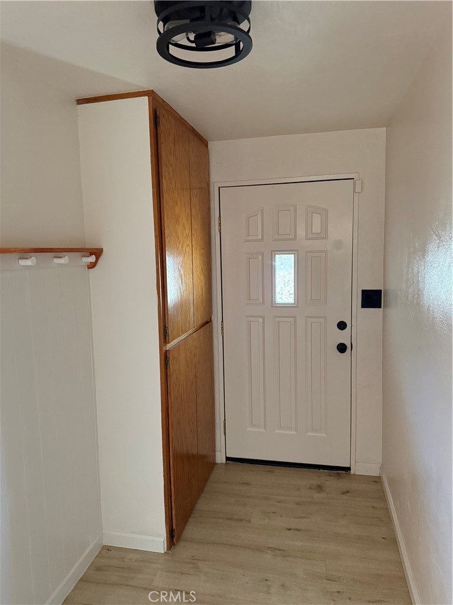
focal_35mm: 24
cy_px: 302
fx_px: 419
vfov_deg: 71.6
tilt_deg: -7.3
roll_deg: +1.6
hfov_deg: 56.8
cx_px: 226
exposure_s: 1/60
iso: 800
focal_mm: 6.76
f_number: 1.78
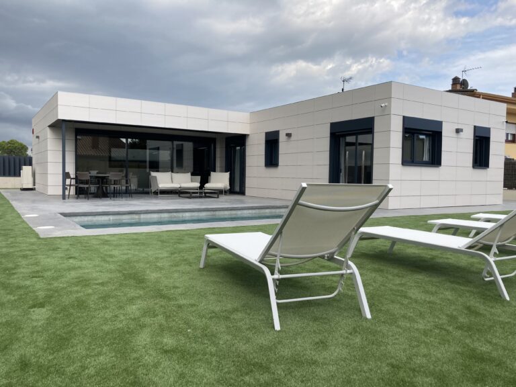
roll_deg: -1.9
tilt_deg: -2.7
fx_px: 417
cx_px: 258
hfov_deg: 63.4
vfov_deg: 49.7
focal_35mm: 28
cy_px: 194
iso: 20
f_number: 1.8
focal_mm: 3.99
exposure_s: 1/873
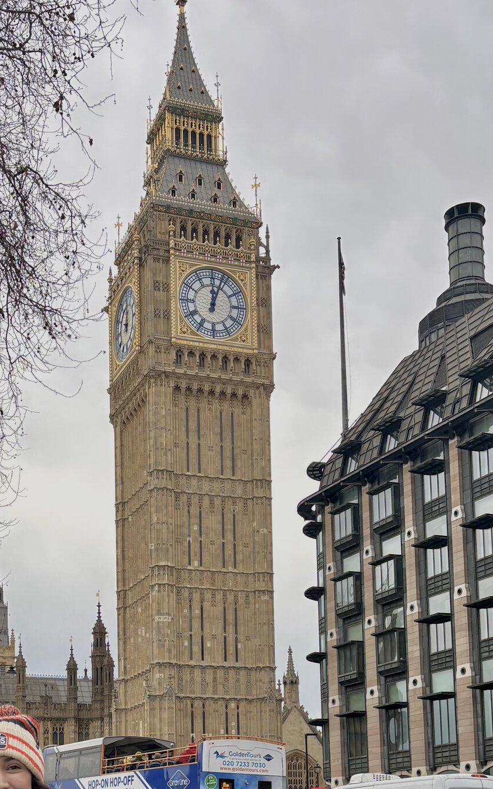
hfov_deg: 24.3
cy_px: 721
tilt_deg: +6.4
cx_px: 152
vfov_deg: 35.7
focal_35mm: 53
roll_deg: +0.7
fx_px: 1139
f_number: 1.6
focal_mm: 5.96
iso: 50
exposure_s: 1/634
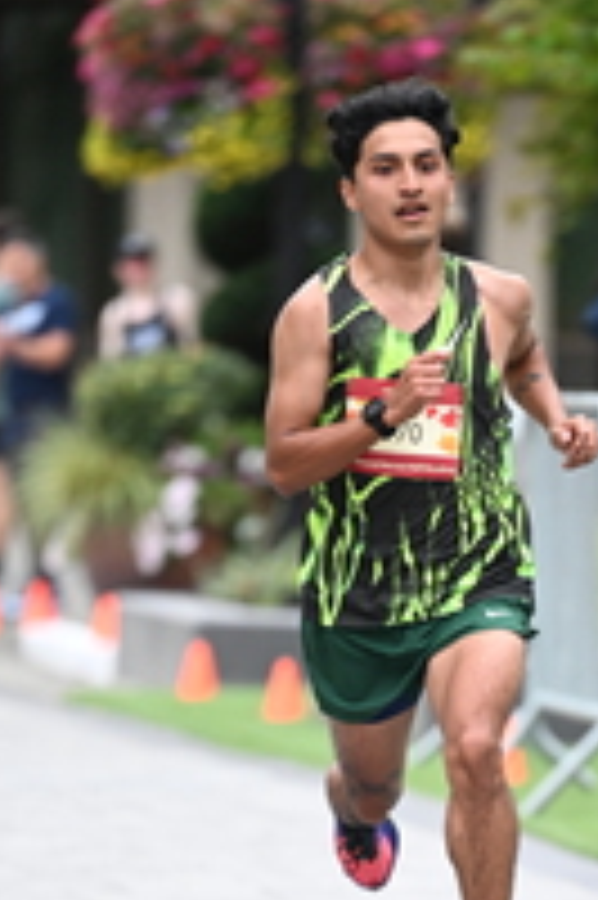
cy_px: 976
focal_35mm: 509
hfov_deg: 2.7
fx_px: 12704
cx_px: 578
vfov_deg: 4.0
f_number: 2.8
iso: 1600
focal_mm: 185
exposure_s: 1/800
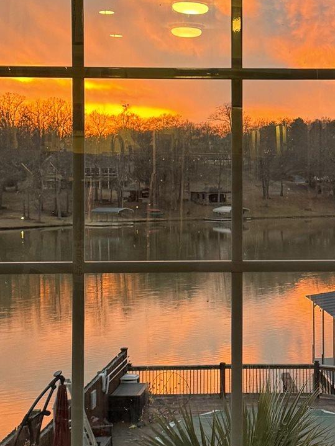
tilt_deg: +0.1
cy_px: 191
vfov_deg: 25.3
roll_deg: +0.1
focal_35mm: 77
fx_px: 993
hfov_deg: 18.7
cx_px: 328
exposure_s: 1/60
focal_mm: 6.86
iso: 250
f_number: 1.78
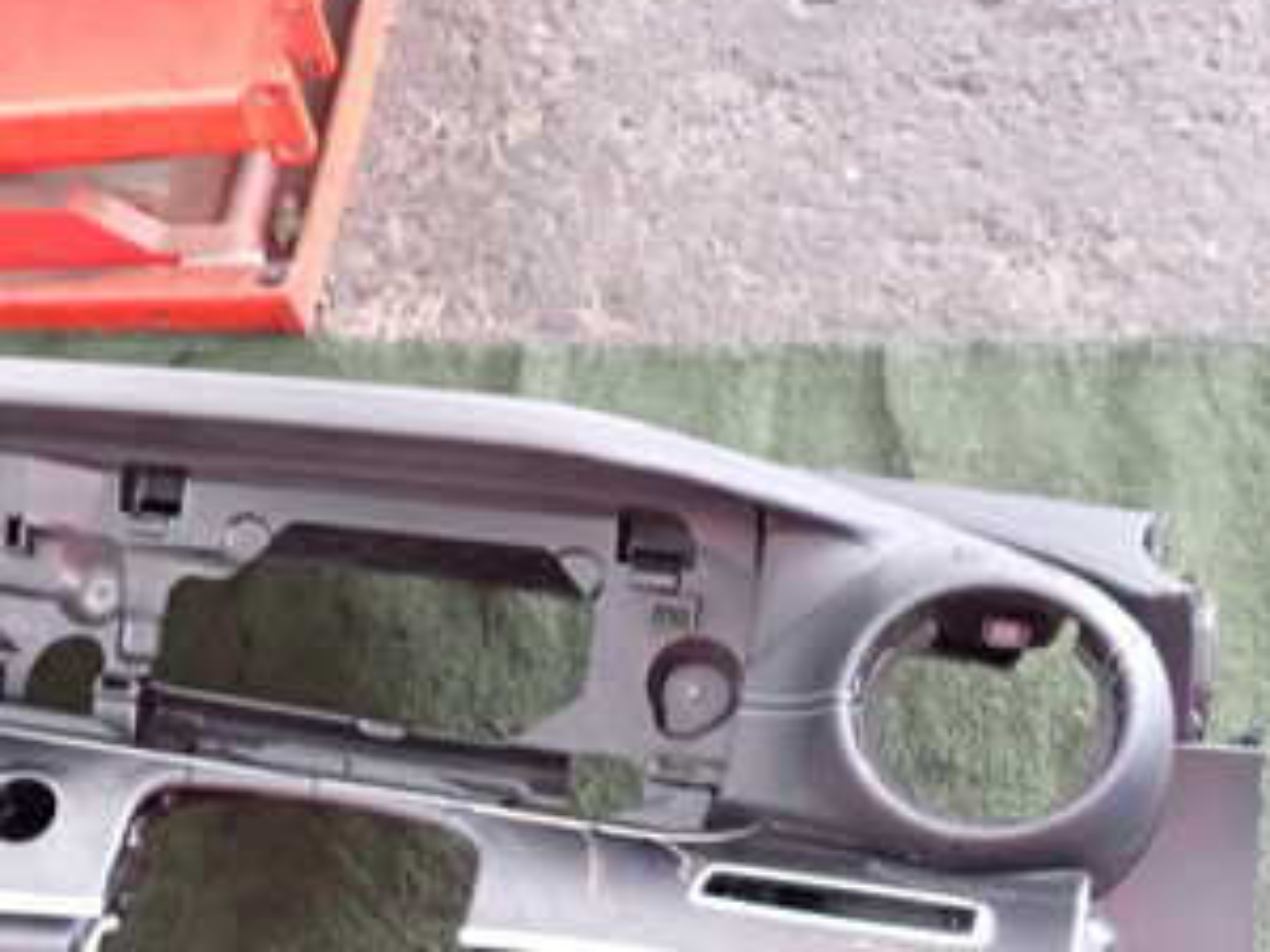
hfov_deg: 35.5
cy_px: 685
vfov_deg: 28.8
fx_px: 1834
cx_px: 85
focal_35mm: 50
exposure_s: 1/30
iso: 800
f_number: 2
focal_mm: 4.5
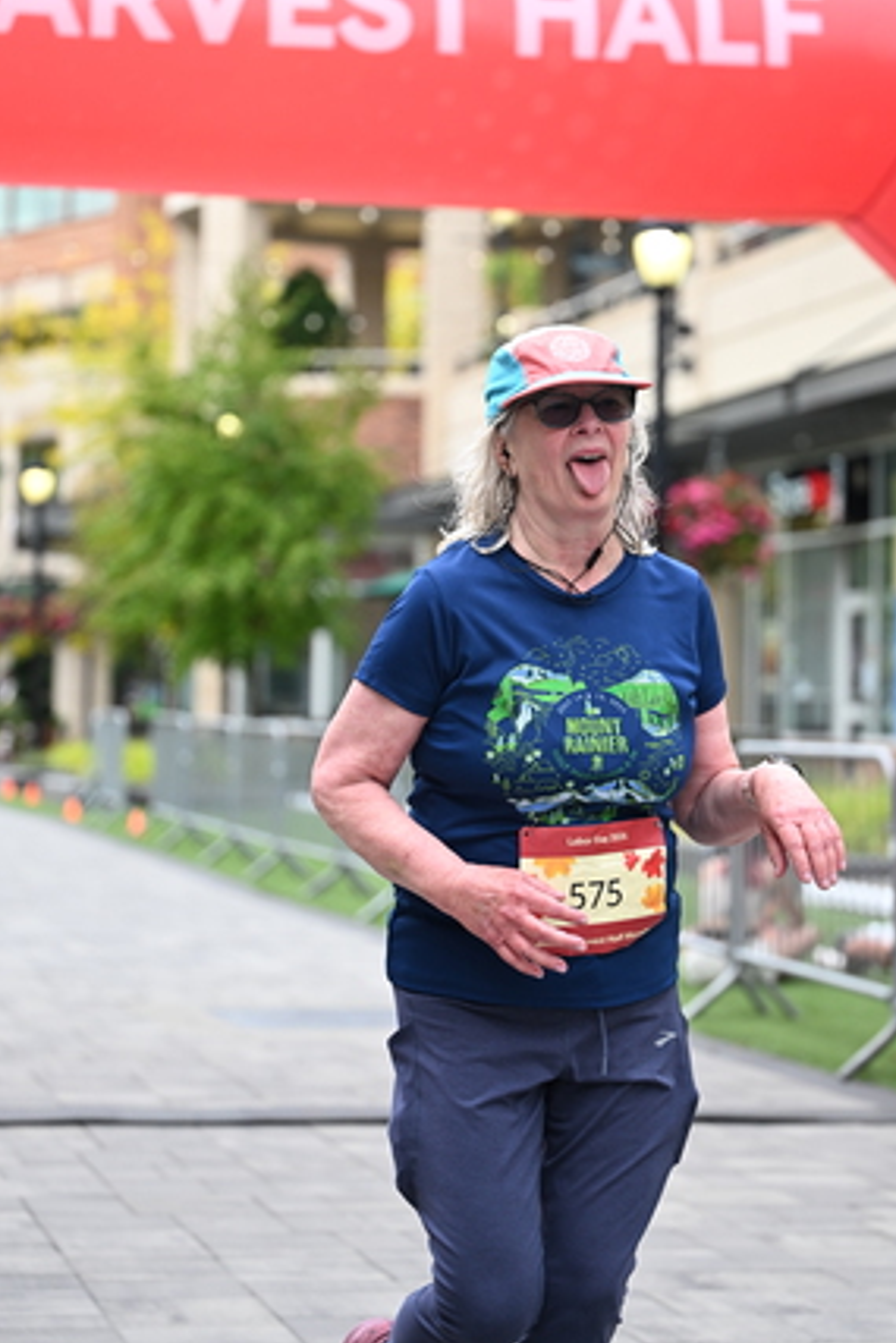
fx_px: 3506
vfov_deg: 21.7
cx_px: 527
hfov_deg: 14.6
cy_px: 591
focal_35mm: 94
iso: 640
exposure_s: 1/1250
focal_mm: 73
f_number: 2.8
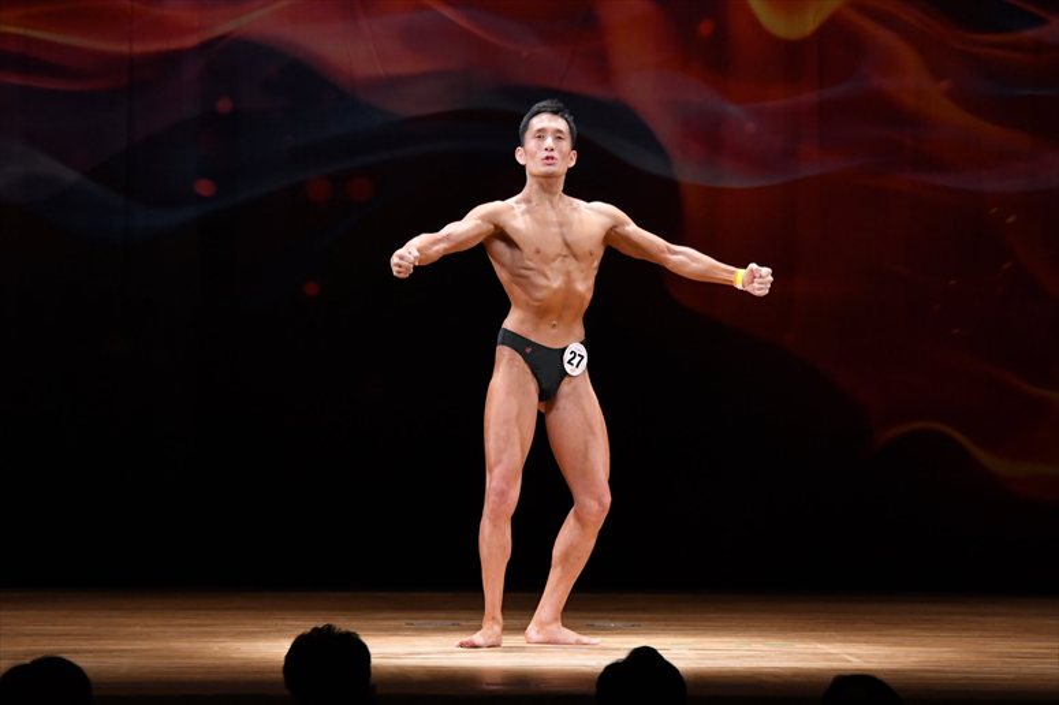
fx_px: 6616
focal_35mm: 225
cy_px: 352
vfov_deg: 6.1
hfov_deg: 9.2
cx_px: 530
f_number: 5.6
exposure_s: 1/400
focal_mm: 150
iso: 3200
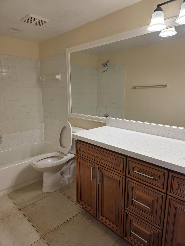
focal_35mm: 23
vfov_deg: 73.9
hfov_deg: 58.9
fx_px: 164
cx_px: 92
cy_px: 123
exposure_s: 1/120
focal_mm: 6.3
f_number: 1.7
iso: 80
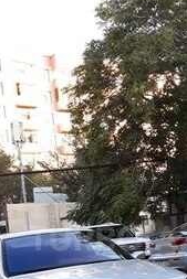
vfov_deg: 34.6
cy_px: 238
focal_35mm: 55
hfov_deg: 24.6
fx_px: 428
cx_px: 114
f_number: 1.7
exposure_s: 1/100
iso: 64
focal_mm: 3.71
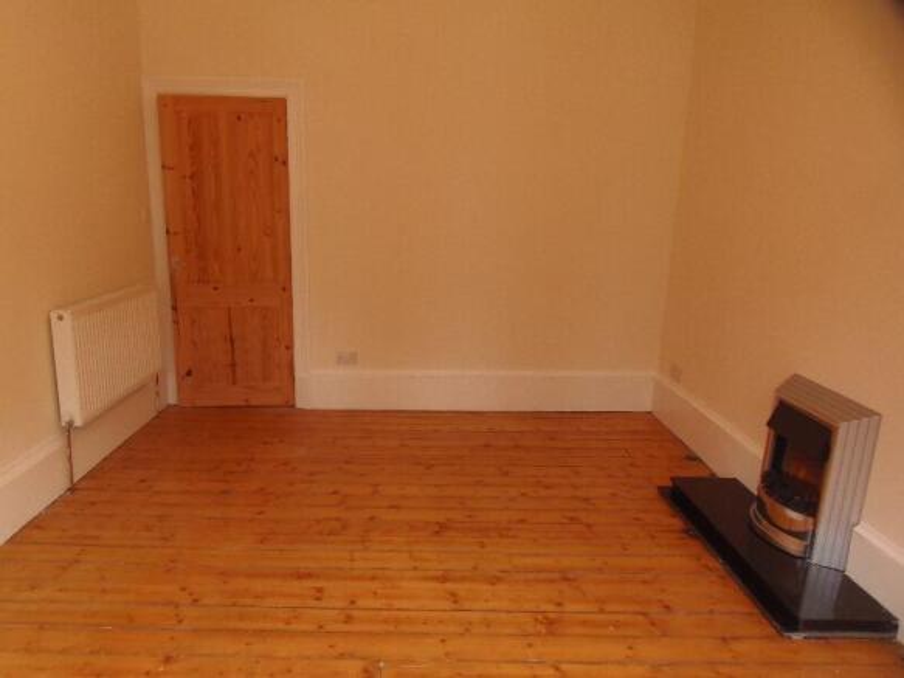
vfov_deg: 56.8
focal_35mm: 24
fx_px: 627
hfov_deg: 71.6
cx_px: 452
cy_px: 339
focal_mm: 4.3
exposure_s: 1/30
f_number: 2.9
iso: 125
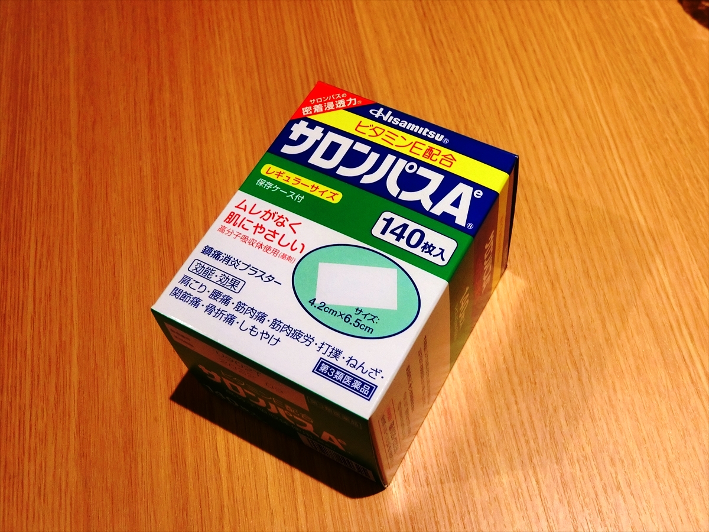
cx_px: 354
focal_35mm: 43
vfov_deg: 33.6
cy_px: 266
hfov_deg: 43.9
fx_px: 881
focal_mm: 9.1
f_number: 3.9
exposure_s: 1/40
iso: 400
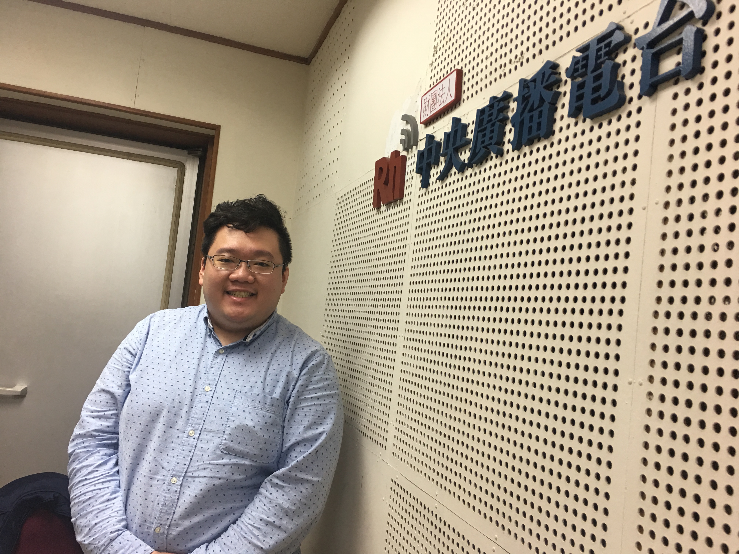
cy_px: 277
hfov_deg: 61.7
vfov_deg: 48.2
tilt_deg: +5.3
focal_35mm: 29
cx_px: 370
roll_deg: -6.8
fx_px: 619
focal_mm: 4.15
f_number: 2.2
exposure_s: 1/30
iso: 40
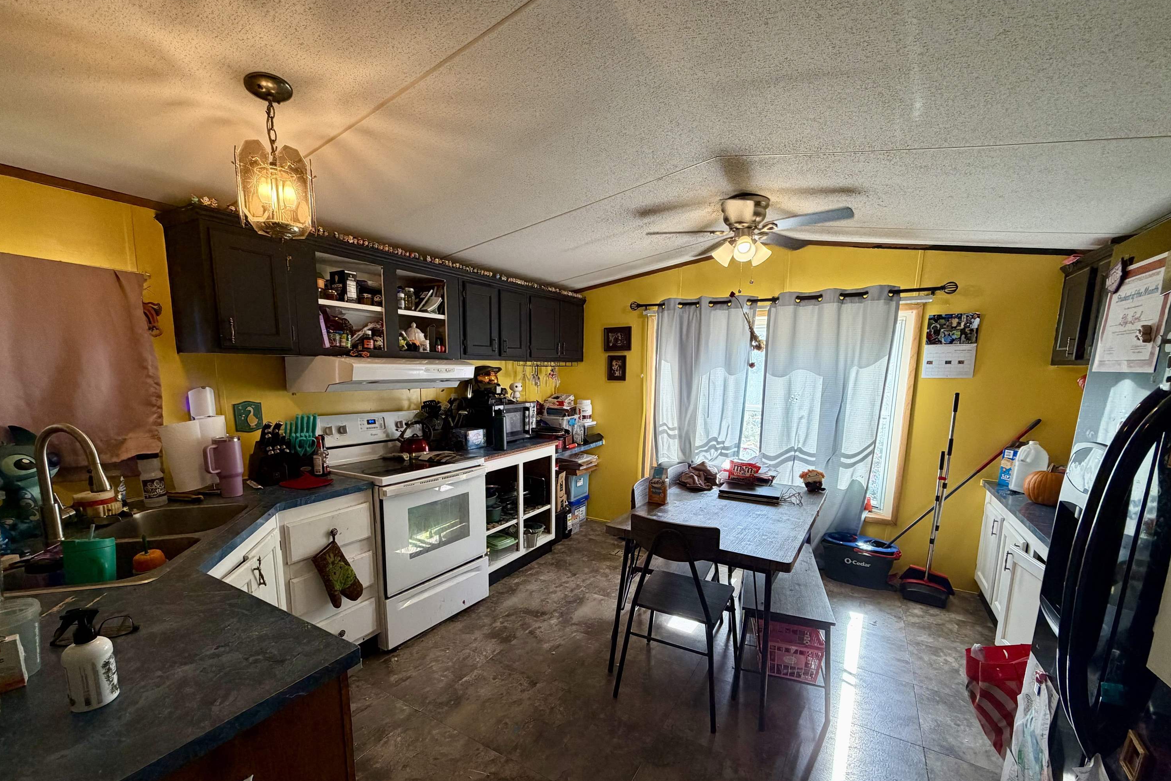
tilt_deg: -9.0
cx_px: 571
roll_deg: +0.1
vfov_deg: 77.0
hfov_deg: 100.4
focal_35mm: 15
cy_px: 440
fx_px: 488
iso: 200
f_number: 2.2
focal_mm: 2.22
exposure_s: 1/120
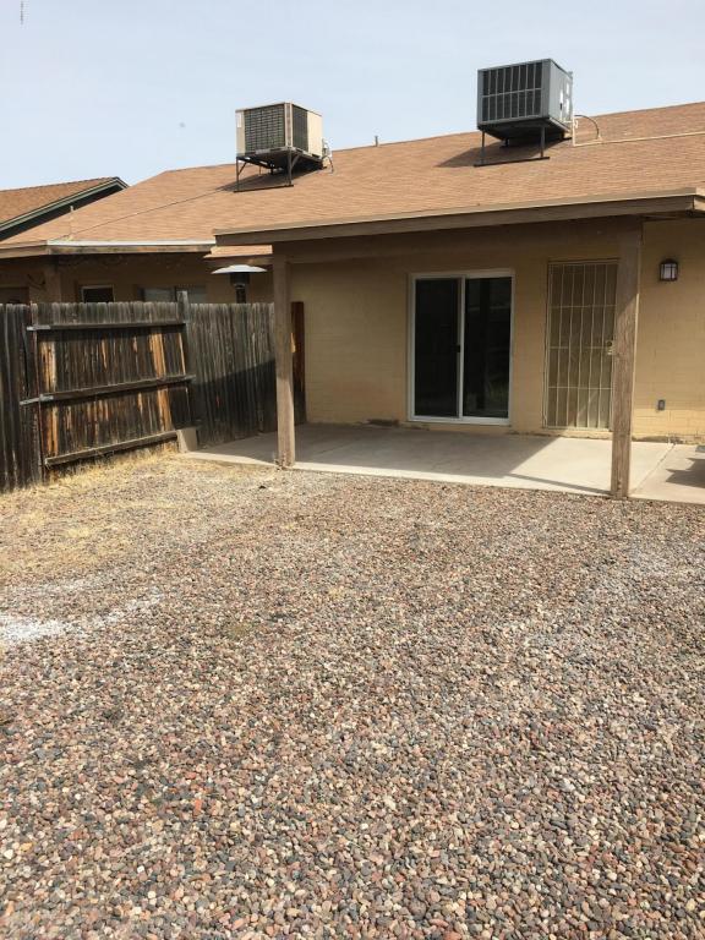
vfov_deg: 61.7
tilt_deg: -9.8
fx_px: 787
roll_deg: +0.1
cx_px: 352
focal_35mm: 29
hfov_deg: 48.2
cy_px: 470
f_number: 2.2
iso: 25
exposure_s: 1/1972
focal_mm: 4.15
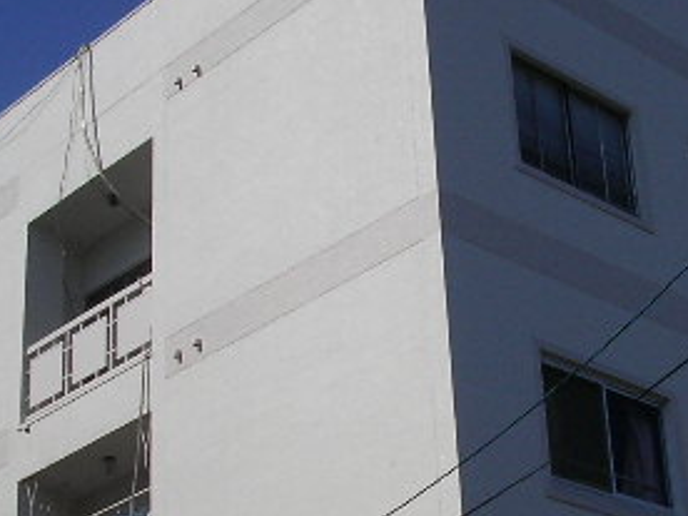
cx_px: 379
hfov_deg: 22.2
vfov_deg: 16.7
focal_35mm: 88
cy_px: 339
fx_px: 1749
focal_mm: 5.8
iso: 71
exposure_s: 1/1776
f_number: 4.1
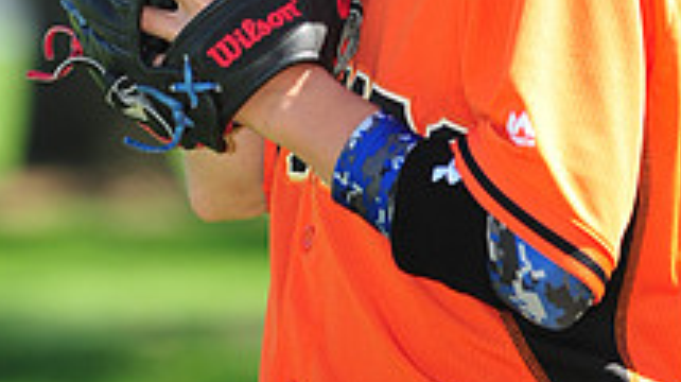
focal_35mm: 567
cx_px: 366
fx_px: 10231
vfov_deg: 2.1
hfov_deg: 3.8
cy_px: -280
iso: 200
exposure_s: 1/500
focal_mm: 200
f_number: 4.5
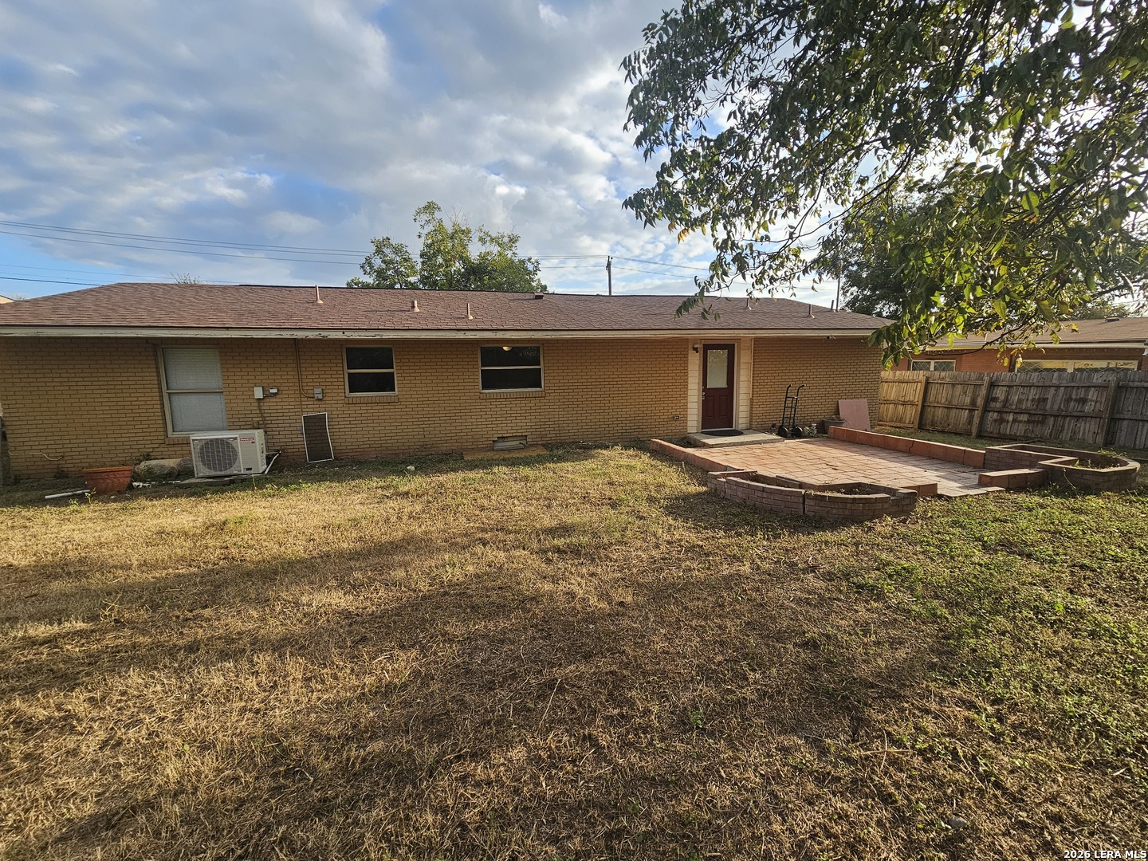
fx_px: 431
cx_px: 574
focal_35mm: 13
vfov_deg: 89.9
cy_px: 430
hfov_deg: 106.2
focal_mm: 2.2
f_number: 2.2
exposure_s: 1/1000
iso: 64
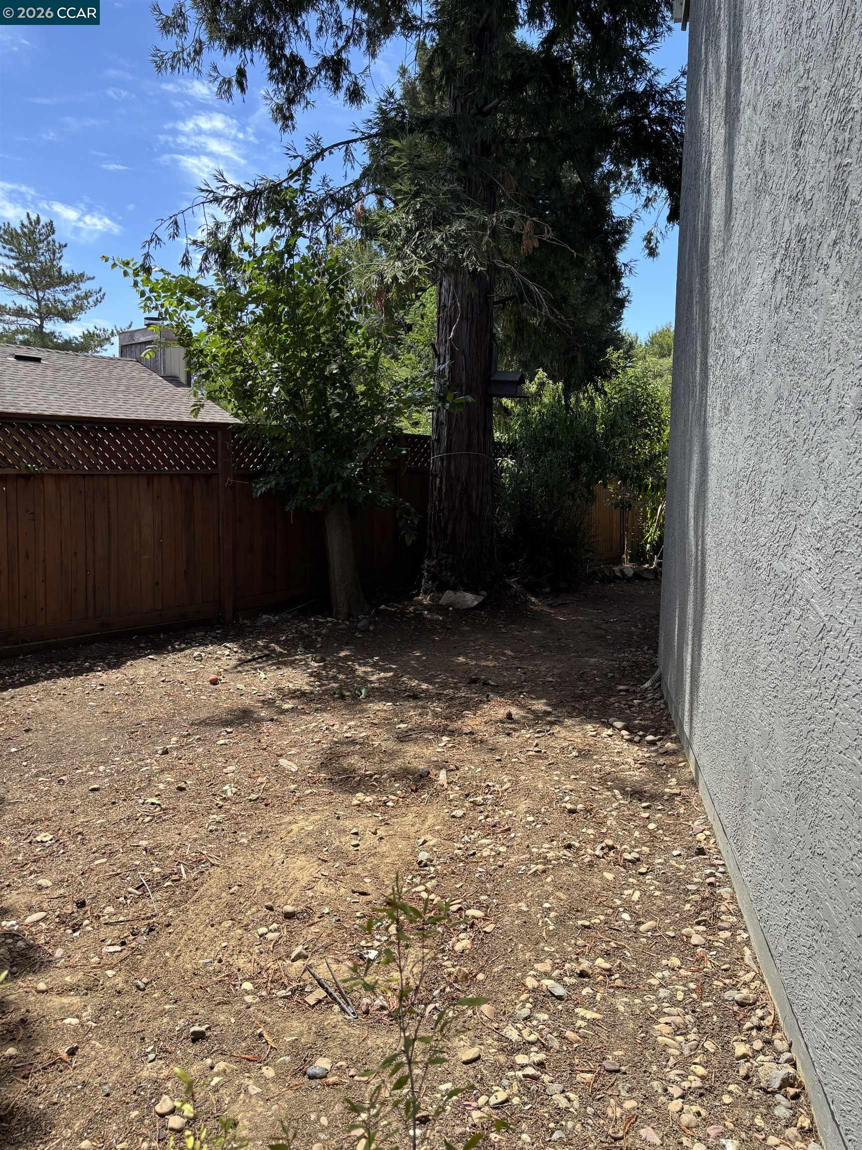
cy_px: 575
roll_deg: -0.8
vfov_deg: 67.3
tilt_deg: -5.5
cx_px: 431
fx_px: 863
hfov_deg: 53.1
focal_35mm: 26
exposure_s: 1/1152
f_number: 1.6
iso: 50
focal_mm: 5.96
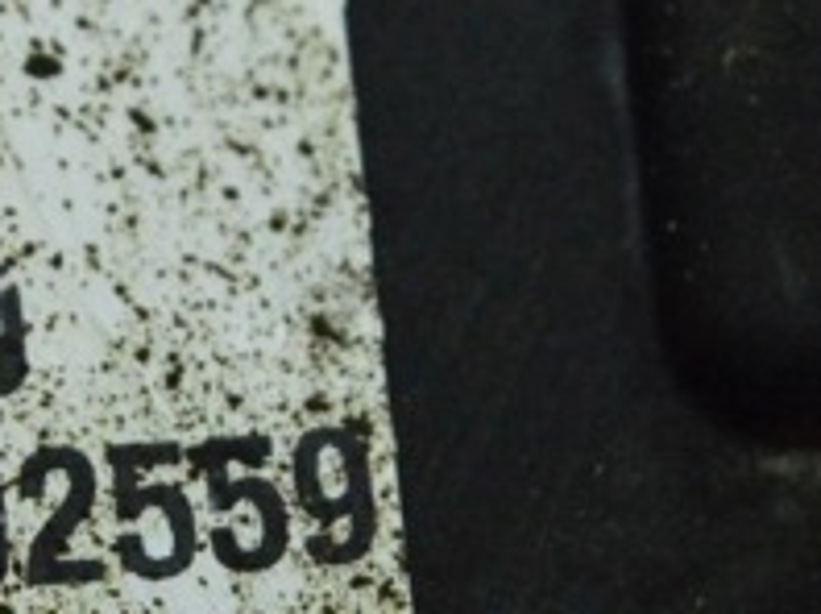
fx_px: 6077
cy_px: -31
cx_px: -178
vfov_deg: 5.8
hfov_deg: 7.7
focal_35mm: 257
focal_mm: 55
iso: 6400
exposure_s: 1/640
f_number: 6.3
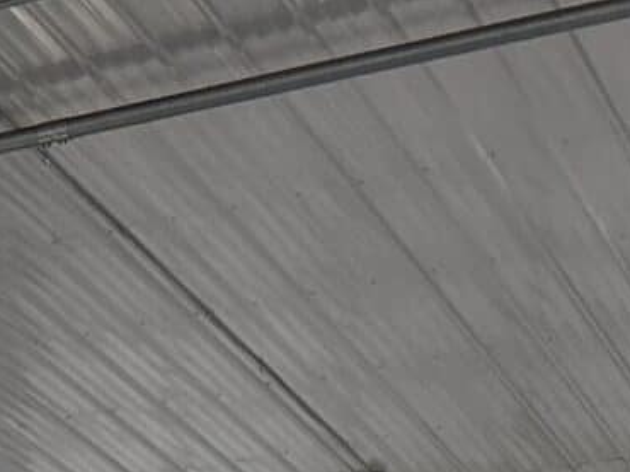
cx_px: -1080
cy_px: 1416
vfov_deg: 7.3
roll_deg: -0.2
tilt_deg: -0.8
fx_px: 3274
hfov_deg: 9.3
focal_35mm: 180
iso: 64
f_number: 1.5
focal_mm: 5.7
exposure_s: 1/60
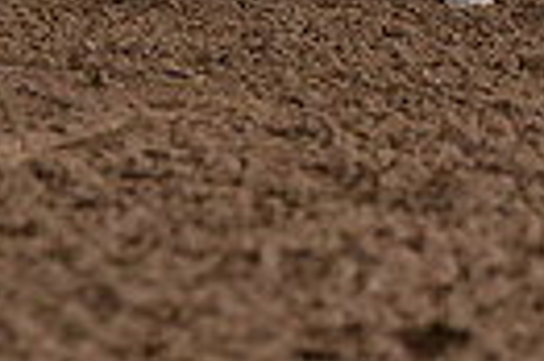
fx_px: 13357
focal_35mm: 885
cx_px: 374
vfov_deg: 1.5
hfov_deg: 2.3
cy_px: -396
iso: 2000
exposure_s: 1/250
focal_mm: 200
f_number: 4
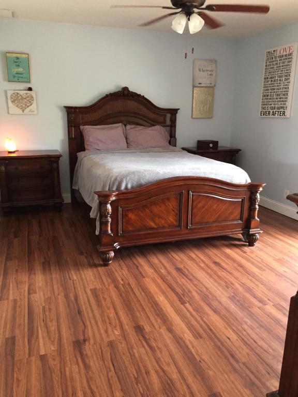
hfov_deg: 48.2
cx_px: 149
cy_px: 198
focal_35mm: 29
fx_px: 333
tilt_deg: -13.5
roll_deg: -0.6
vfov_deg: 61.7
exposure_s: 1/20
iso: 250
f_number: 2.2
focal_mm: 4.15
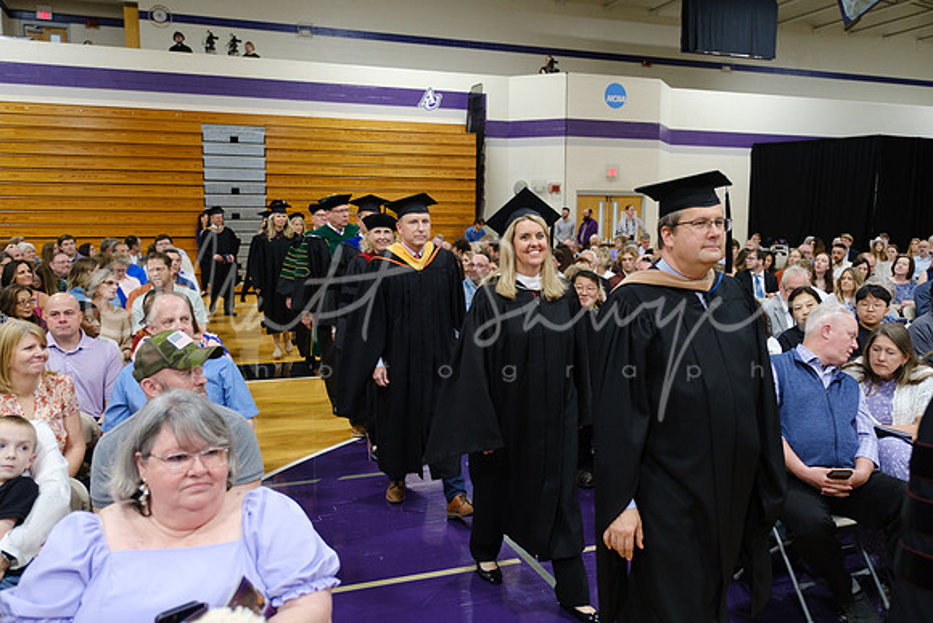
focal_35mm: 29
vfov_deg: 45.0
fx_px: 752
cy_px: 312
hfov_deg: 63.6
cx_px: 466
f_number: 2.8
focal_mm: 19.4
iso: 1600
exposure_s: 1/125
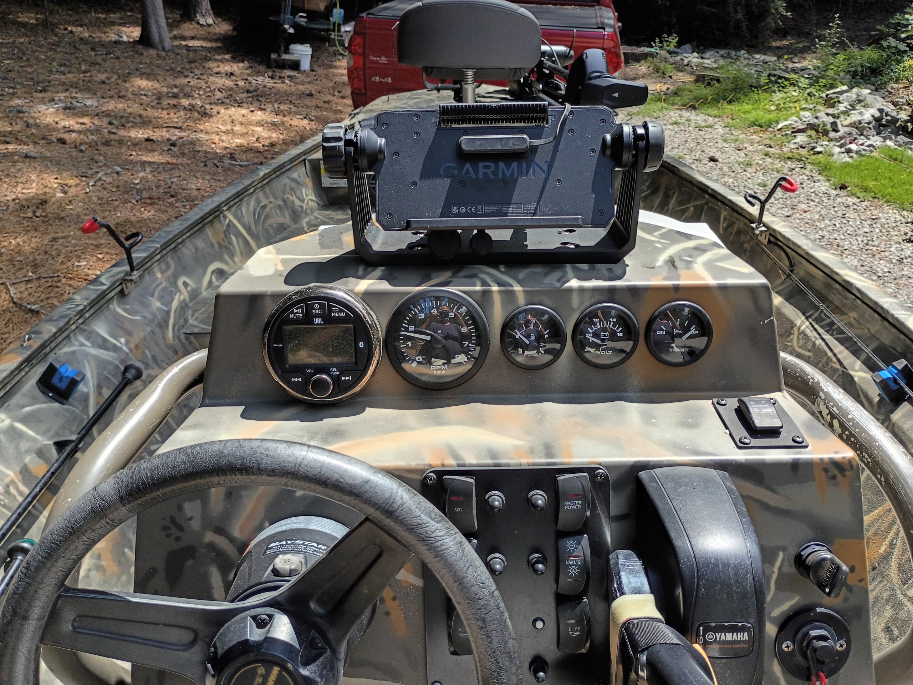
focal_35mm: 29
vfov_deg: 48.2
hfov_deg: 61.7
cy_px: 342
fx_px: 765
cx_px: 456
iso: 100
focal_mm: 4.27
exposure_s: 1/499
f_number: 1.8
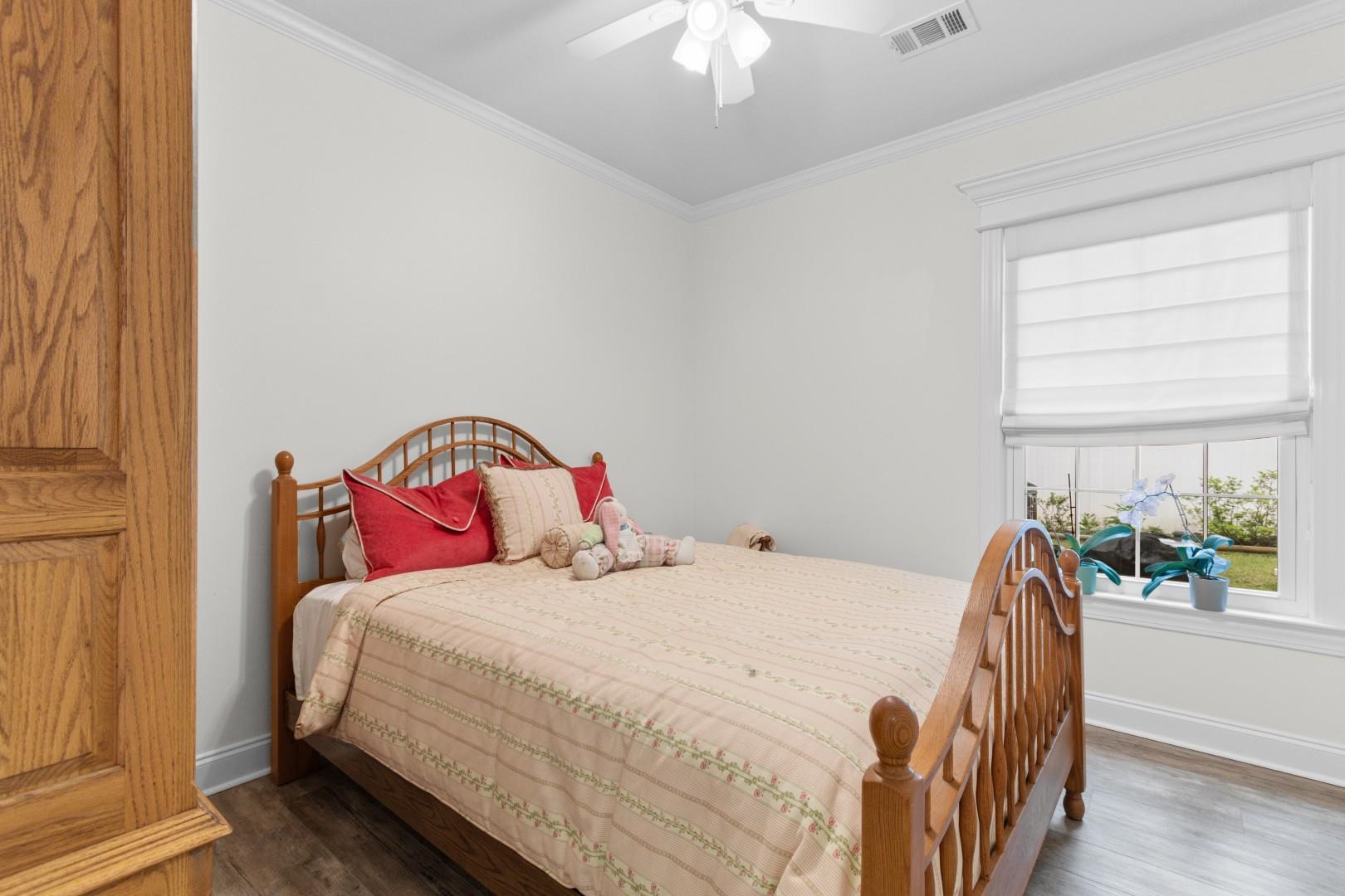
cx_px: 672
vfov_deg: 77.3
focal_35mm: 15
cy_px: 448
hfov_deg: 100.4
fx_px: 560
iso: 100
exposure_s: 1/3
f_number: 4.5
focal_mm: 10
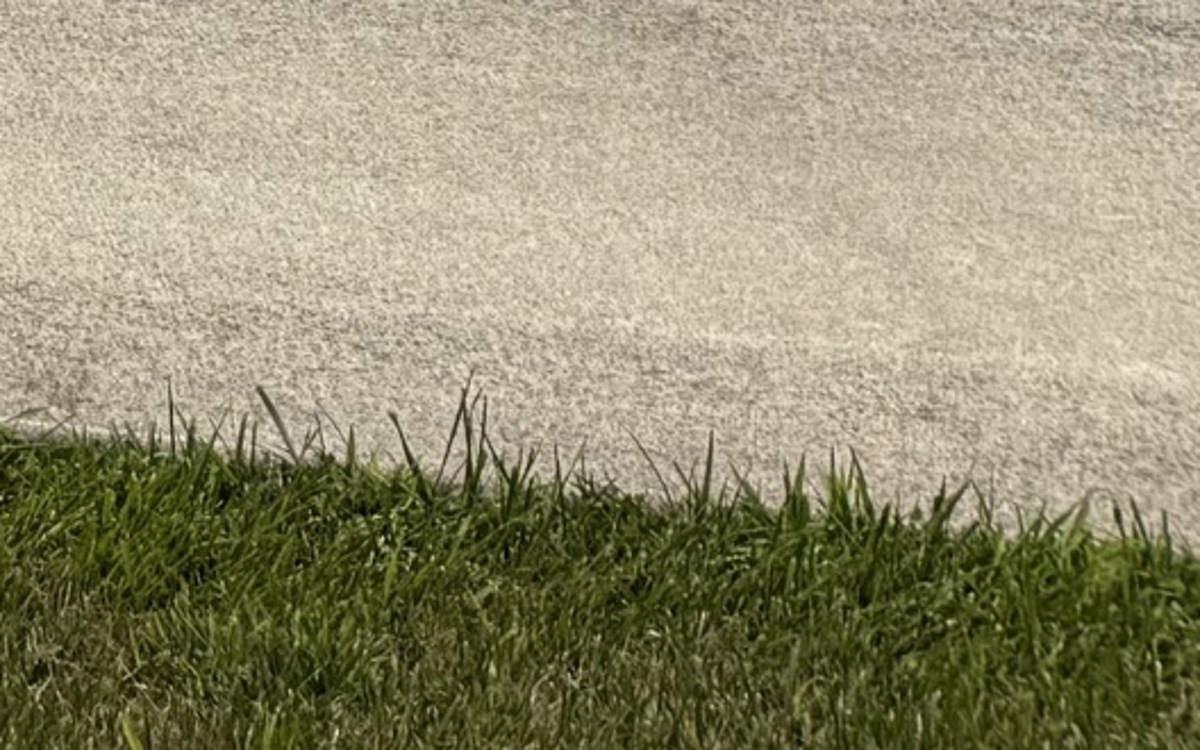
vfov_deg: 7.8
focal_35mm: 148
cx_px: -2023
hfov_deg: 11.0
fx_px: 4840
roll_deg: -0.9
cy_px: -1434
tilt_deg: -0.2
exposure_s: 1/11905
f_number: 1.78
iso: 80
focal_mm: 6.76
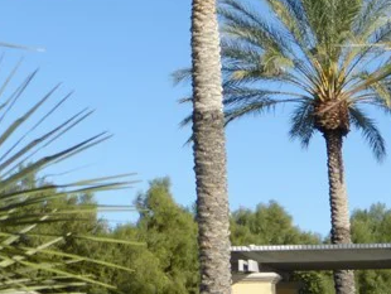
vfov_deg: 11.1
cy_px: 344
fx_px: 1492
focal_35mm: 132
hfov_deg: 14.0
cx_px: 592
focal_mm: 6.9
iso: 100
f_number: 3.9
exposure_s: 1/1000
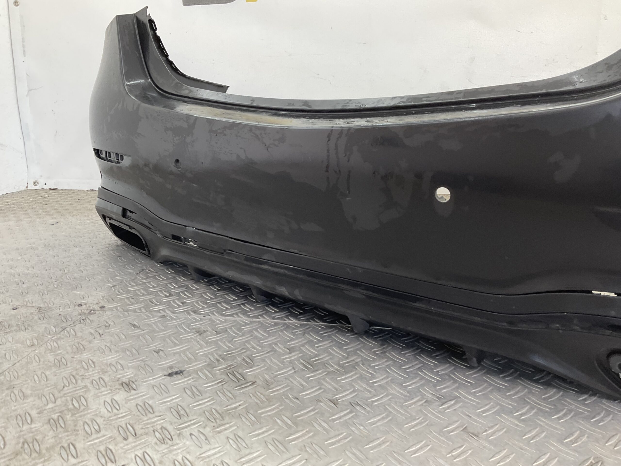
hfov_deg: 61.7
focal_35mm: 29
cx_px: 310
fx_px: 520
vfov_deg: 48.2
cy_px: 233
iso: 25
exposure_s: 1/100
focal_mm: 3
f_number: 1.8
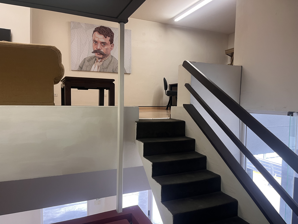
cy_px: 112
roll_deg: +0.0
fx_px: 224
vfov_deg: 53.1
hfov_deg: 67.3
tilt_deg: -3.1
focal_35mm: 26
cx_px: 149
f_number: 1.6
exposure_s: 1/60
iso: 125
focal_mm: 5.1
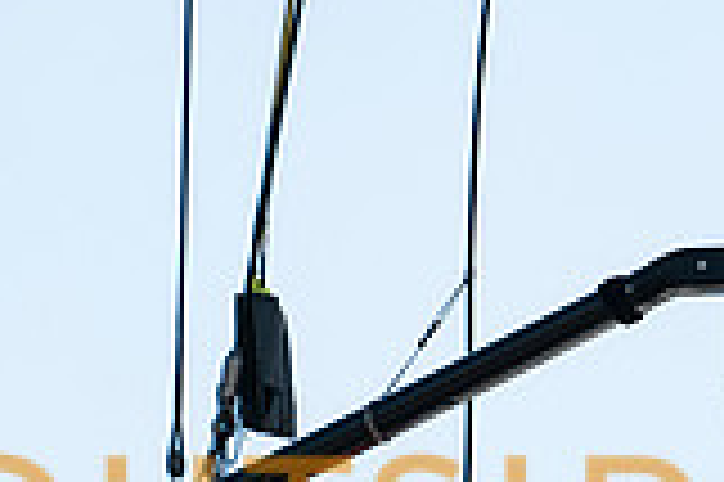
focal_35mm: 484
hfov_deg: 4.3
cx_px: 895
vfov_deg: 2.8
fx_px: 9724
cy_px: 489
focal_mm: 134
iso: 100
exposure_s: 1/4000
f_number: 3.2
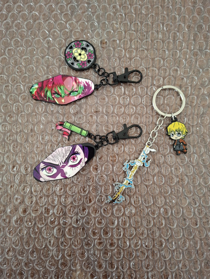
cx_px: 105
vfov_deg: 73.9
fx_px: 186
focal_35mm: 23
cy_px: 140
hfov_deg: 58.9
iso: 400
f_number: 1.8
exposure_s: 1/33
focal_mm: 5.54
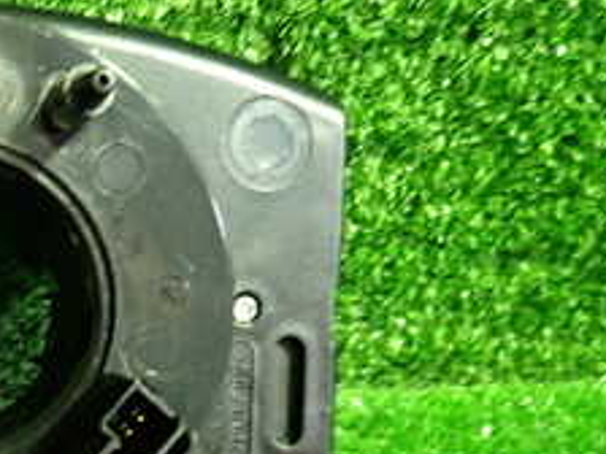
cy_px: 386
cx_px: -38
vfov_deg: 21.6
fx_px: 1173
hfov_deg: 26.9
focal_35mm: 67
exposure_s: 1/30
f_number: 2
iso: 500
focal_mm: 4.5
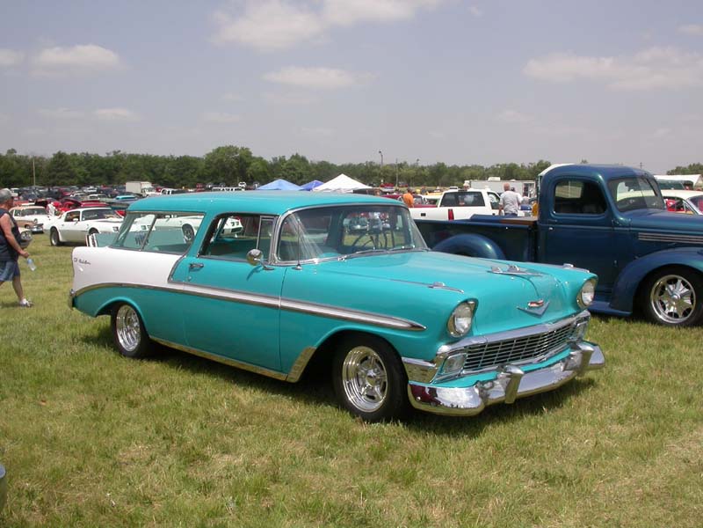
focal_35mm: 38
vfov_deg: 37.7
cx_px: 352
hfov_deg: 49.0
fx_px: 772
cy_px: 264
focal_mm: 7.85
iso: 100
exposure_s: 1/424
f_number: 7.5
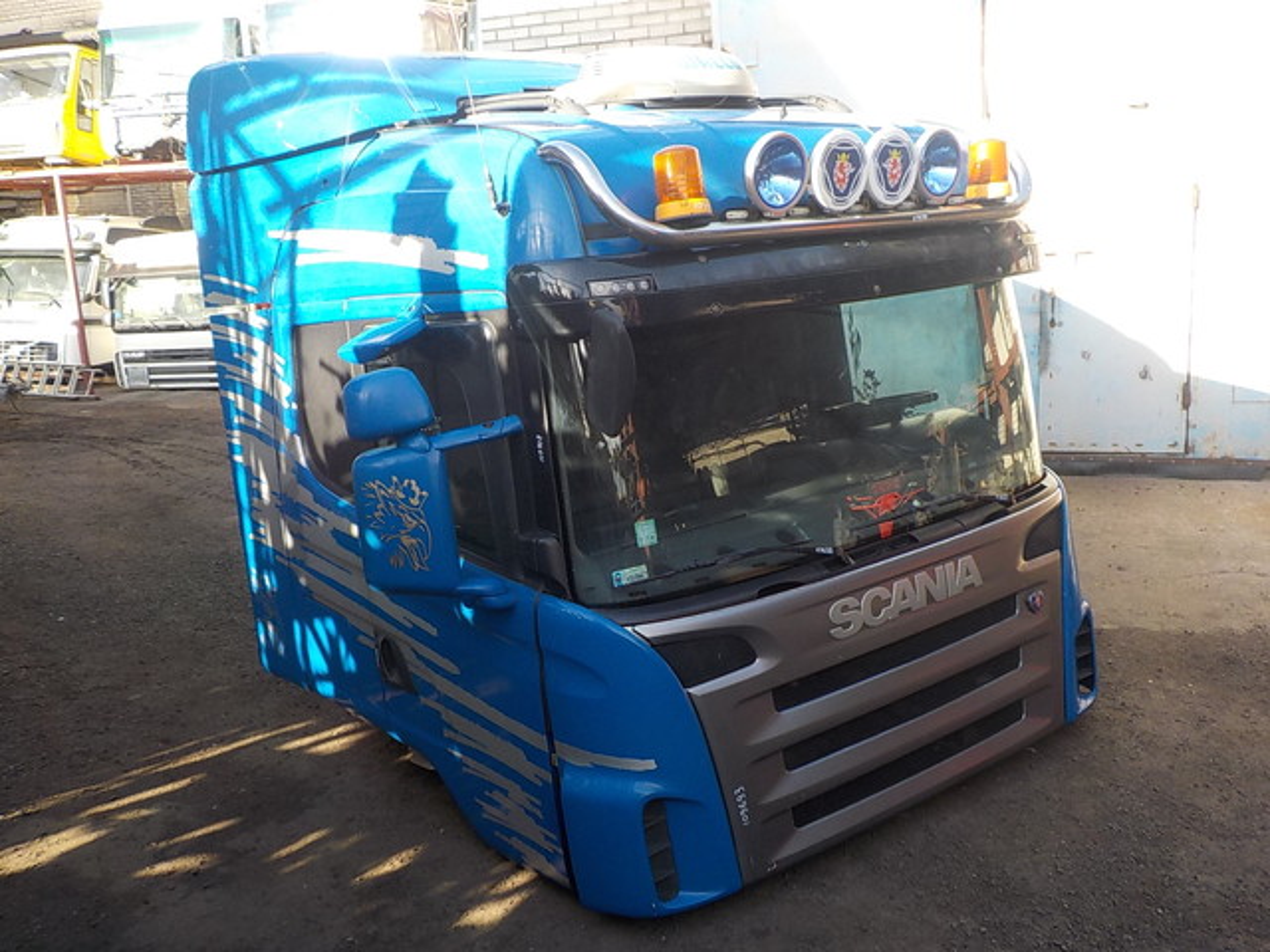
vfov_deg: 46.8
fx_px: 1101
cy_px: 476
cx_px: 635
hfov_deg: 60.0
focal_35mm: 30
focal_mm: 4.1
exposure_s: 1/160
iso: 125
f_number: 3.3
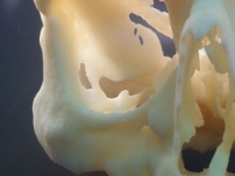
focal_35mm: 78
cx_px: 211
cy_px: 86
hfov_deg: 24.4
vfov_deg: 18.9
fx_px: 529
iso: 80
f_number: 2.8
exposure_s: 1/33
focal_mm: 3.85
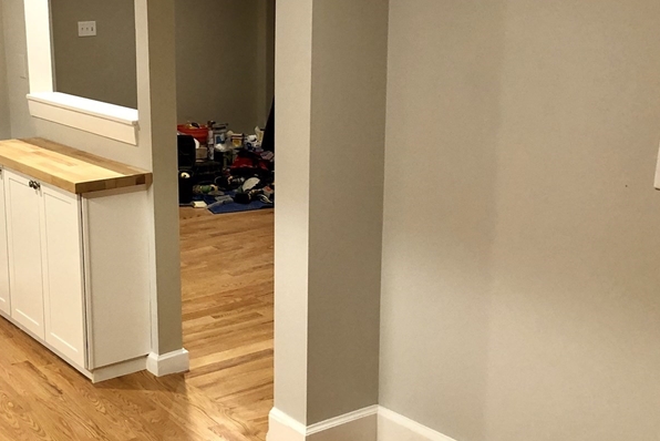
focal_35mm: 50
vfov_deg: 27.0
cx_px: 162
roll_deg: +1.0
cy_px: 215
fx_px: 917
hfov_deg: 38.5
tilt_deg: -12.9
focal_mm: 3.99
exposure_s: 1/15
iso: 64
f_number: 1.8
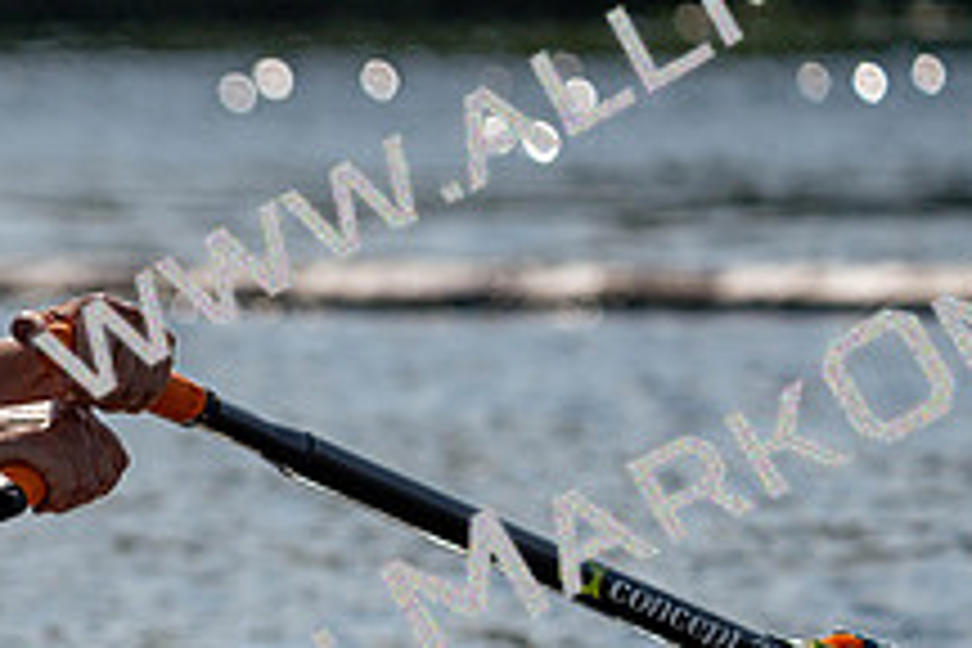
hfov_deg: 3.8
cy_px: 475
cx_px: -292
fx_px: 14498
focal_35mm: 537
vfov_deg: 2.6
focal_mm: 200
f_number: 5.6
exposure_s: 1/1600
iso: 100
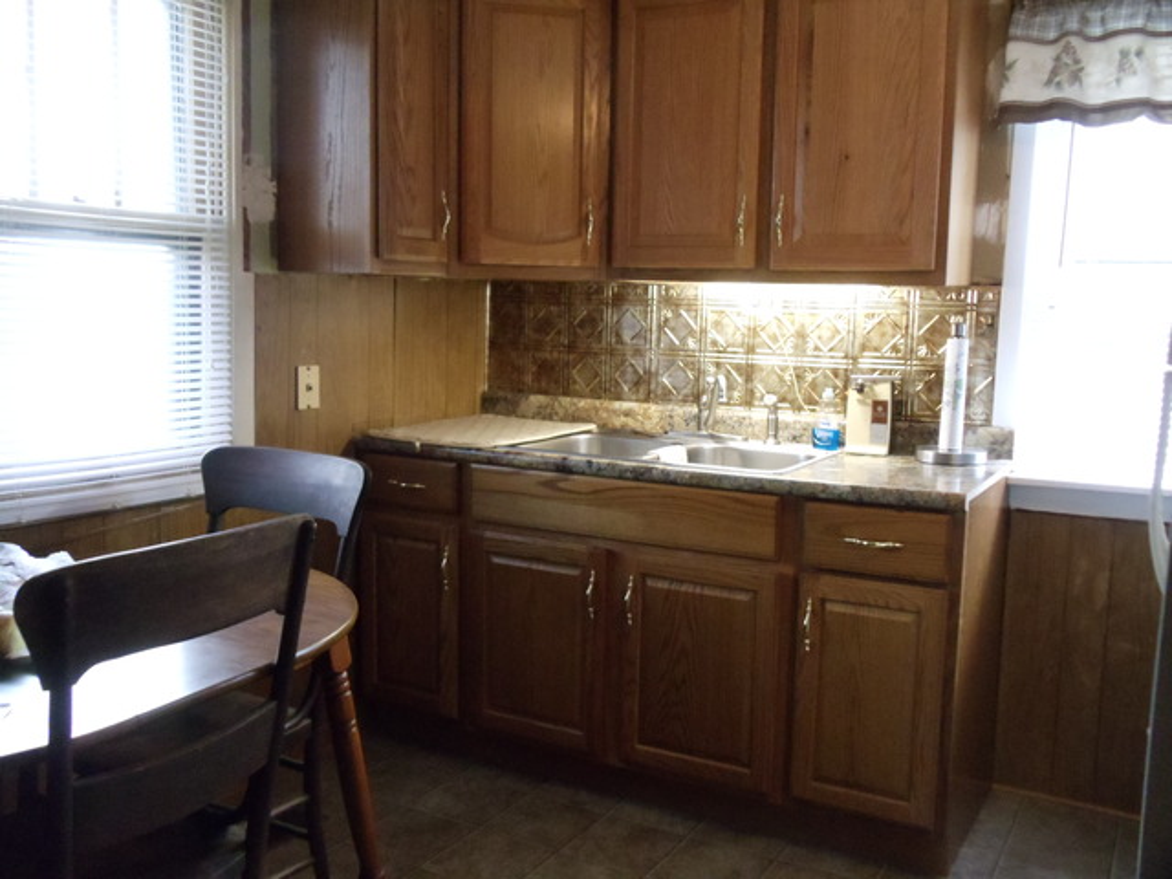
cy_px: 440
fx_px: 1490
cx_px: 586
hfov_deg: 42.9
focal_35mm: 44
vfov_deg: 32.9
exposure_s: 1/80
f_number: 3.5
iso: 800
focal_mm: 6
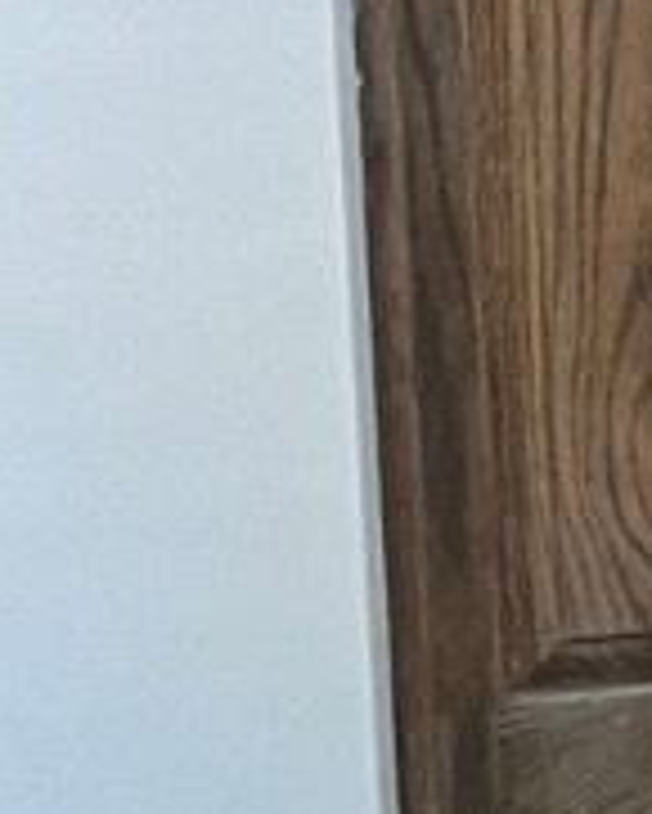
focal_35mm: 215
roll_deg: +0.6
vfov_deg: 8.5
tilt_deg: -11.1
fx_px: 5182
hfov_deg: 6.3
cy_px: -778
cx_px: 2298
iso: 200
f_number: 1.6
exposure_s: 1/60
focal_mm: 5.1
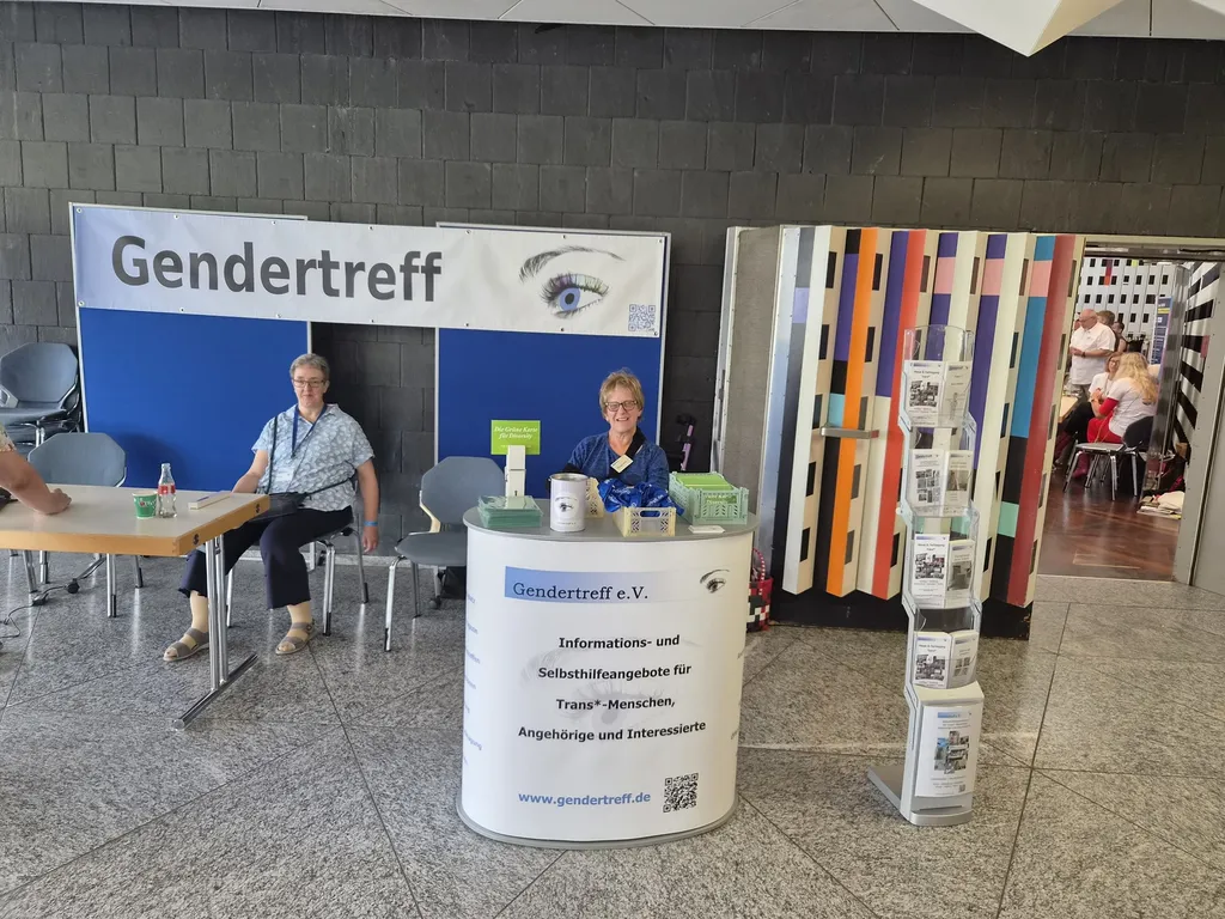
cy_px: 460
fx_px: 814
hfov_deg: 73.9
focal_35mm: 23
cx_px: 612
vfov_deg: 58.9
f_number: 1.8
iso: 160
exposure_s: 1/100
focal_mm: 5.4
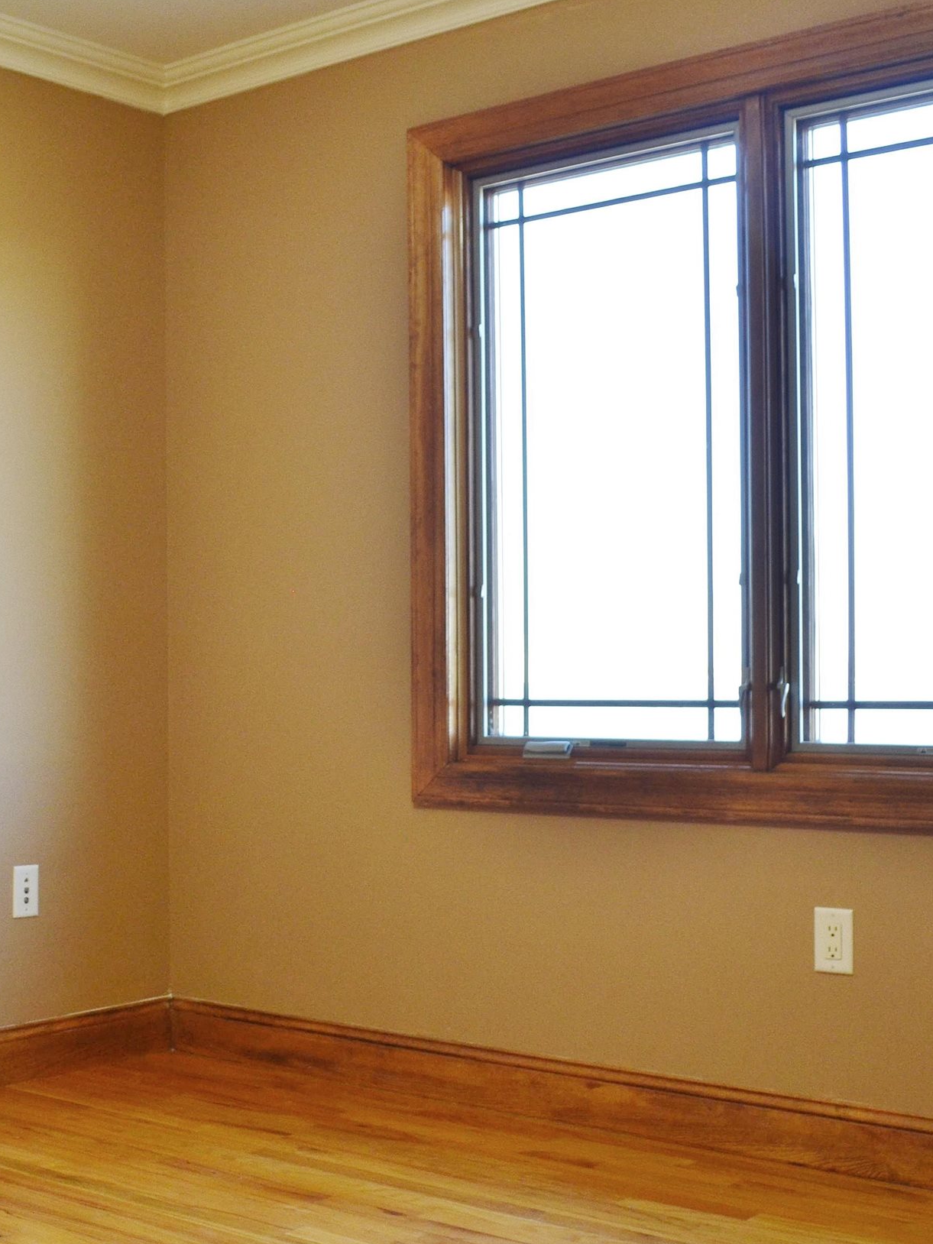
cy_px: 658
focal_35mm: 49
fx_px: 1761
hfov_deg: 29.0
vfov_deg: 38.9
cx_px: 189
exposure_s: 1/60
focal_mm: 18
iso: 450
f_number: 4
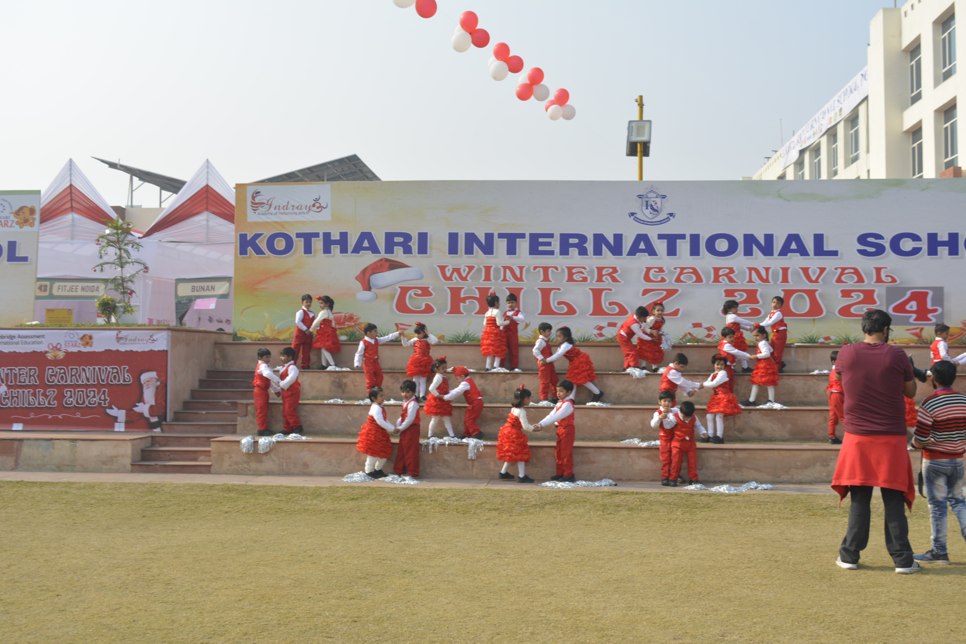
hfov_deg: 53.1
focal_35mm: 36
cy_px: 322
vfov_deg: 36.9
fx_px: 966
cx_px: 483
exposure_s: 1/250
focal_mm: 24
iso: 100
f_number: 8
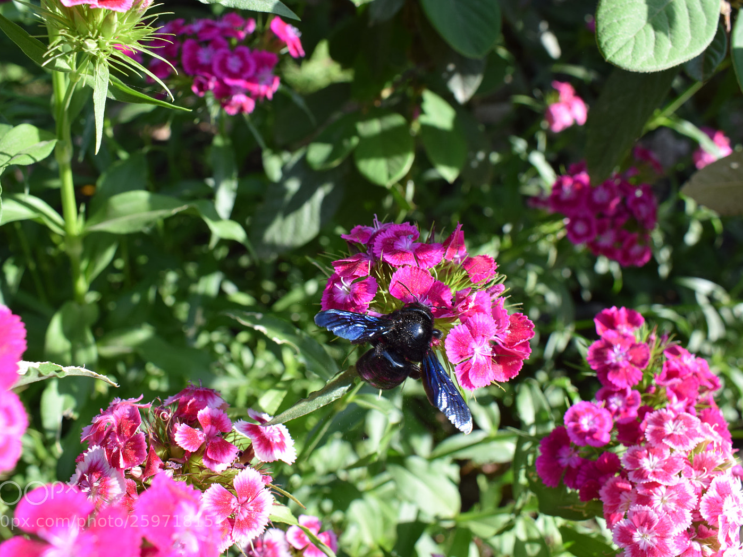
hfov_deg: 55.3
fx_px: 708
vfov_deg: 43.0
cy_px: 280
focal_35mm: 33
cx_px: 371
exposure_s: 1/250
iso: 360
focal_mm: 20
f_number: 8
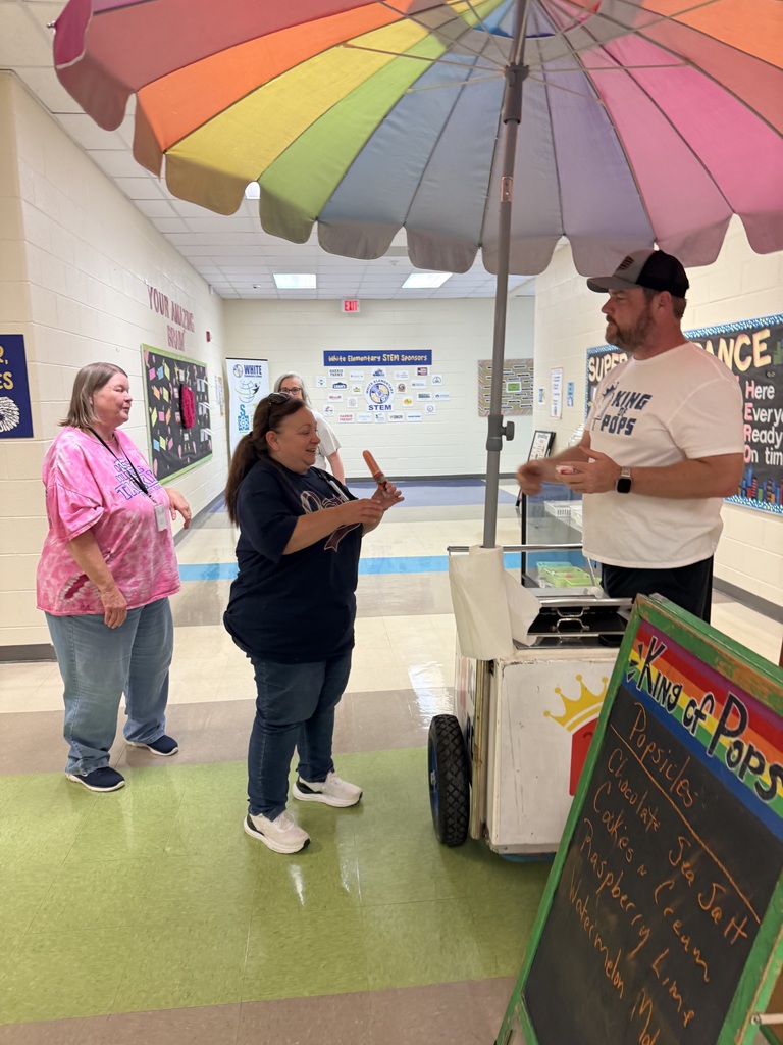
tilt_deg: -8.8
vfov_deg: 71.6
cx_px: 392
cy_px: 522
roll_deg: +1.8
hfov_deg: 56.8
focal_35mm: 24
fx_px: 724
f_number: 1.78
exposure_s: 1/60
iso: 200
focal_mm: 6.76
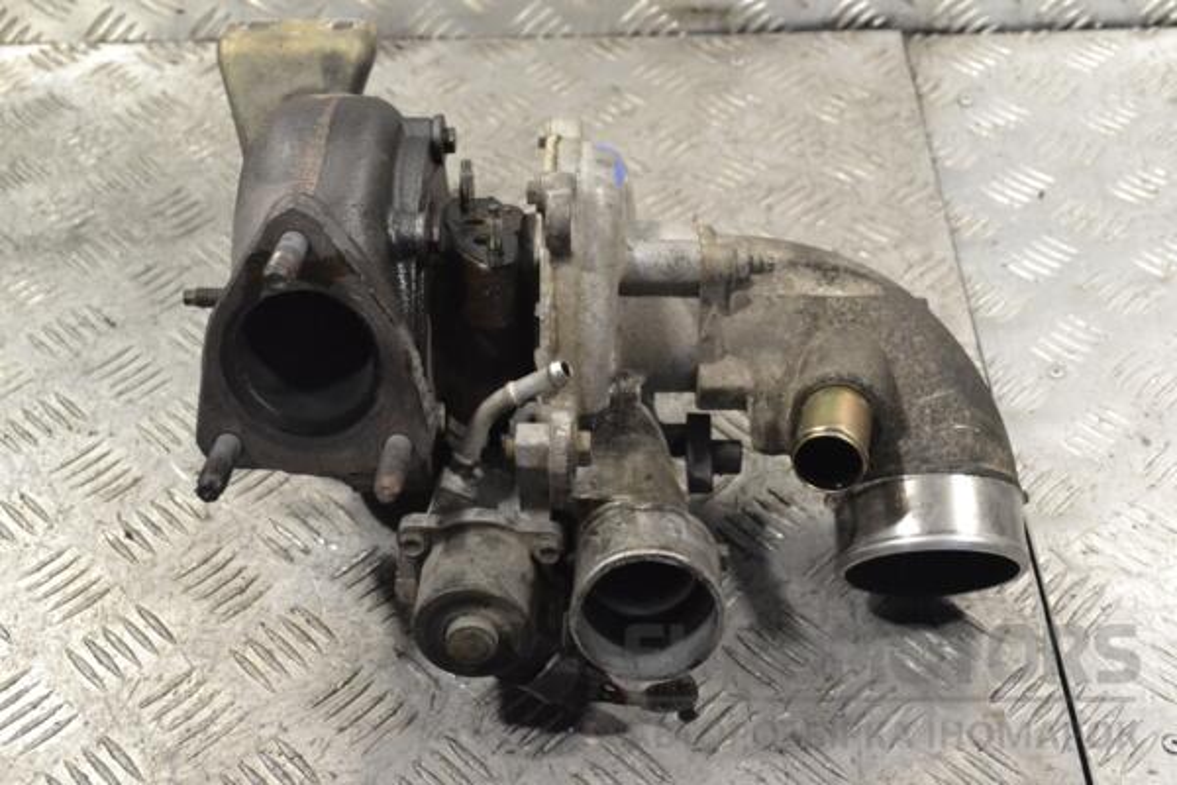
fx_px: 1569
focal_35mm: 48
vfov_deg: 28.1
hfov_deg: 41.1
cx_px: 588
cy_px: 392
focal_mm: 32
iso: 3200
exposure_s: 1/200
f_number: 7.1
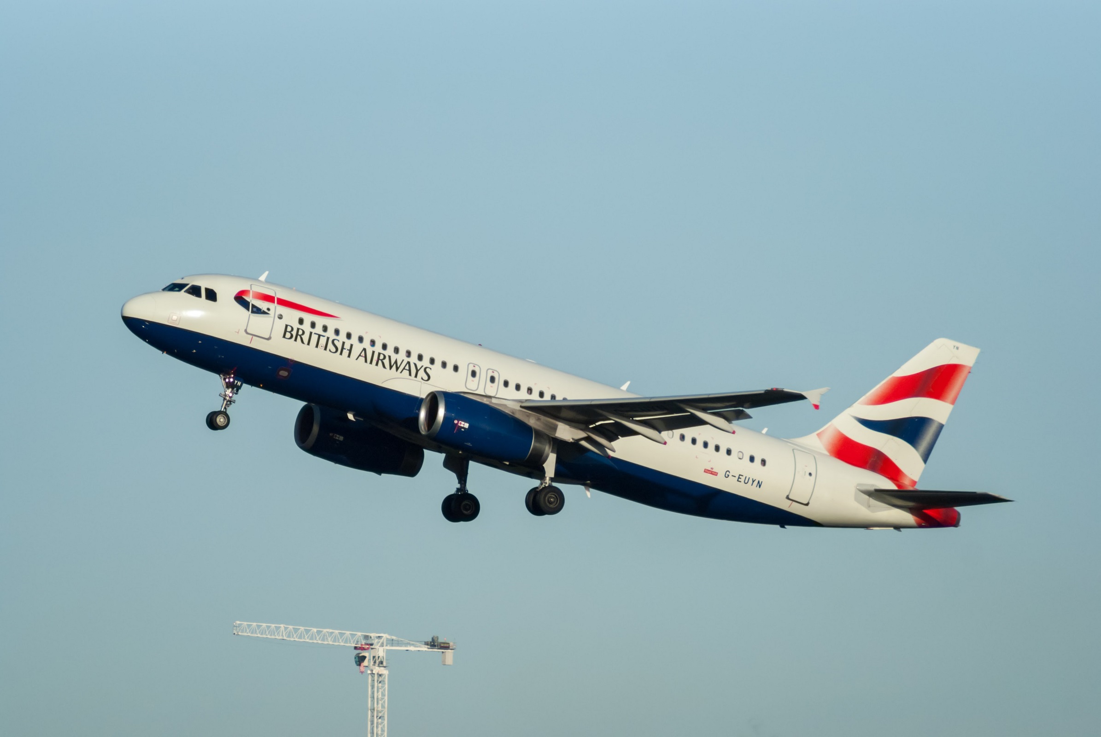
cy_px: 368
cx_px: 550
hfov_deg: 4.6
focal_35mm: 450
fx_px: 13779
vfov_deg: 3.1
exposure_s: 1/4000
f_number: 7.1
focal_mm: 300
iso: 400
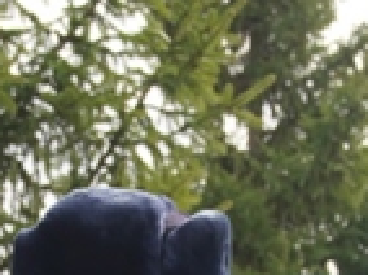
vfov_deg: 7.6
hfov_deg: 10.4
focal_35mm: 191
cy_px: 400
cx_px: 216
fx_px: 2022
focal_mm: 25
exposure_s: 1/200
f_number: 4.5
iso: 100
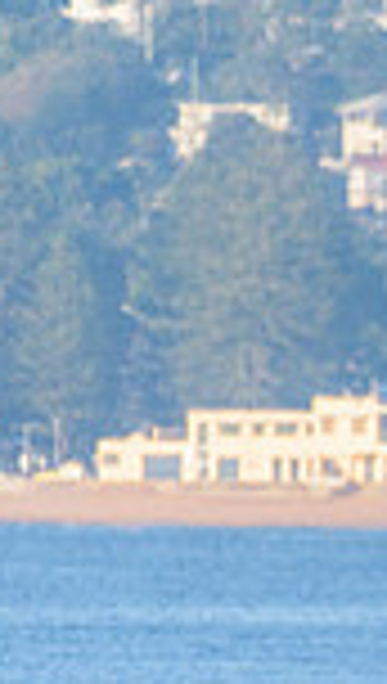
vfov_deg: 1.1
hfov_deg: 0.6
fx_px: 36198
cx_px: 1098
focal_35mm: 1993
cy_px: 821
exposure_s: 1/2000
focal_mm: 500
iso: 400
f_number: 5.6
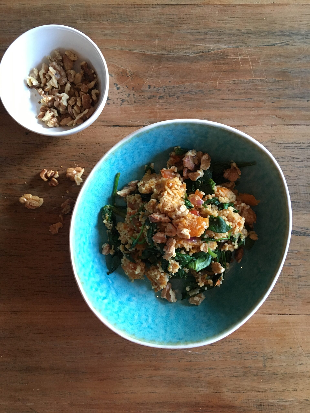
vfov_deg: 61.7
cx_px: 155
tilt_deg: -86.7
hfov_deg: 48.2
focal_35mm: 29
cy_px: 206
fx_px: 346
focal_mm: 4.15
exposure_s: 1/33
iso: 250
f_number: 2.2
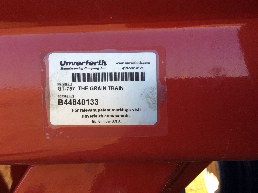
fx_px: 238
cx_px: 129
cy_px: 96
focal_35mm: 32
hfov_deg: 56.9
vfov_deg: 44.1
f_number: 2.4
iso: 32
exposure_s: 1/289
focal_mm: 3.3
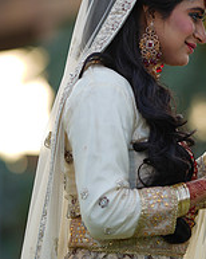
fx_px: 1832
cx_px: 211
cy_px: 56
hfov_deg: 6.4
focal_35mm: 240
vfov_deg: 8.0
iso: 50
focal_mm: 85
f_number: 1.4
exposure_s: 1/500
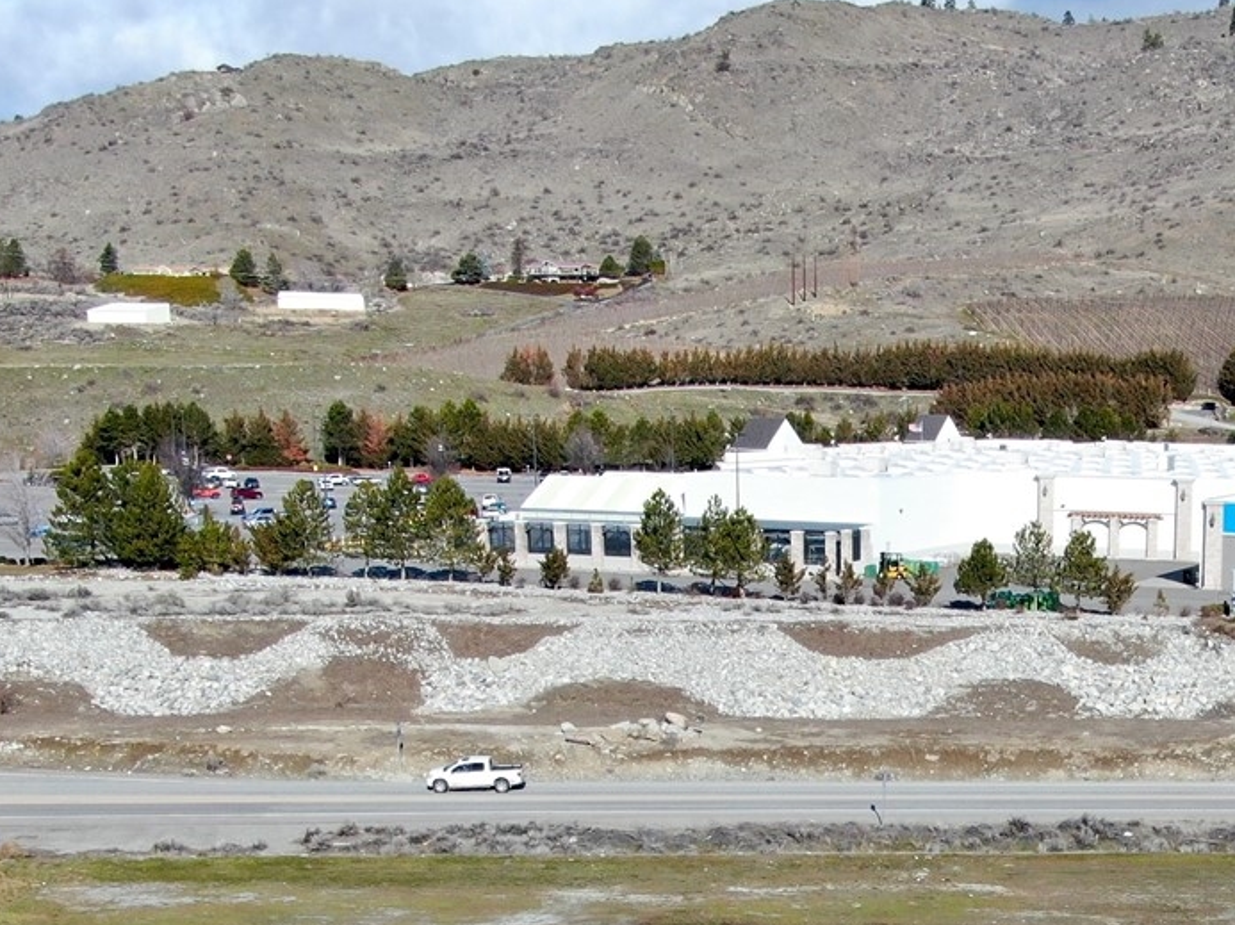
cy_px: 1007
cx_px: 1067
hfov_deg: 28.1
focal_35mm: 67
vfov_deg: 20.9
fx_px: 2389
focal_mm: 5.11
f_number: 3
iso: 100
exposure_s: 1/1250
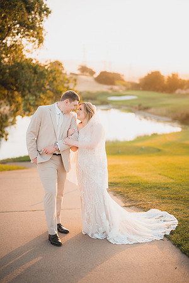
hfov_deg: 27.0
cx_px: 94
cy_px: 142
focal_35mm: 50
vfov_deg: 39.6
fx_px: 394
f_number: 1.2
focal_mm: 50
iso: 125
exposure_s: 1/500
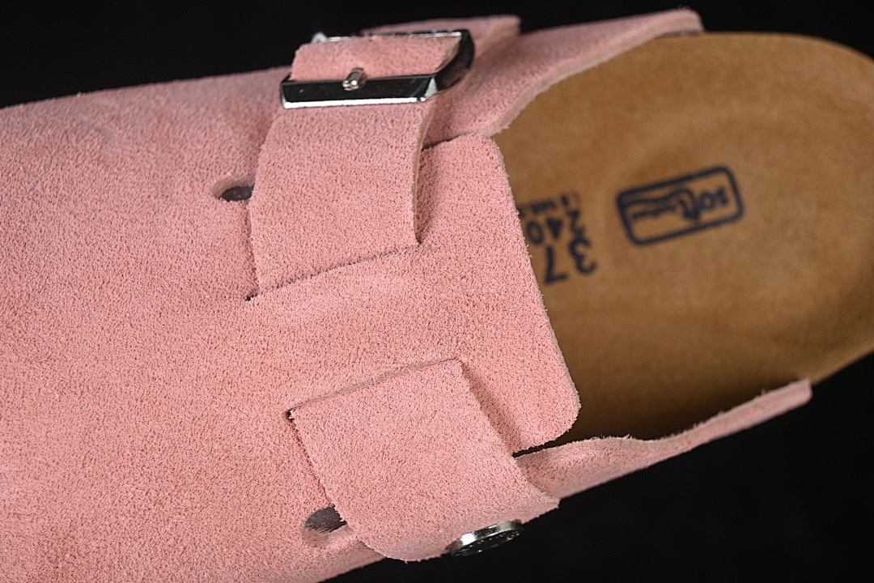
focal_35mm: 75
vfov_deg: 18.2
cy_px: 292
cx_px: 437
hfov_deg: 27.0
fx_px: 1821
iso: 160
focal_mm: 50
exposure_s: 1/60
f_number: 7.1
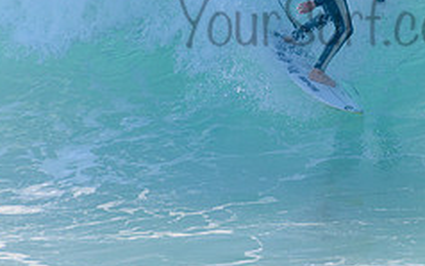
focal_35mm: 1242
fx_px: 14392
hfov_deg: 1.7
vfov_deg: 1.1
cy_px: 4
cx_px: 362
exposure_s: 1/2000
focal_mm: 500
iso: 280
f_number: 5.6
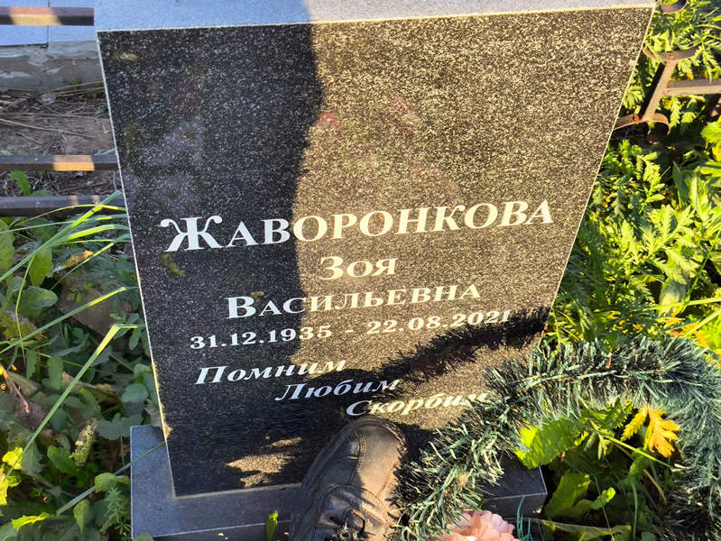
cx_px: 360
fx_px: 1042
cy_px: 270
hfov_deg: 38.2
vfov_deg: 29.1
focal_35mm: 50
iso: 50
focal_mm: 4.71
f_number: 1.7
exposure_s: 1/215
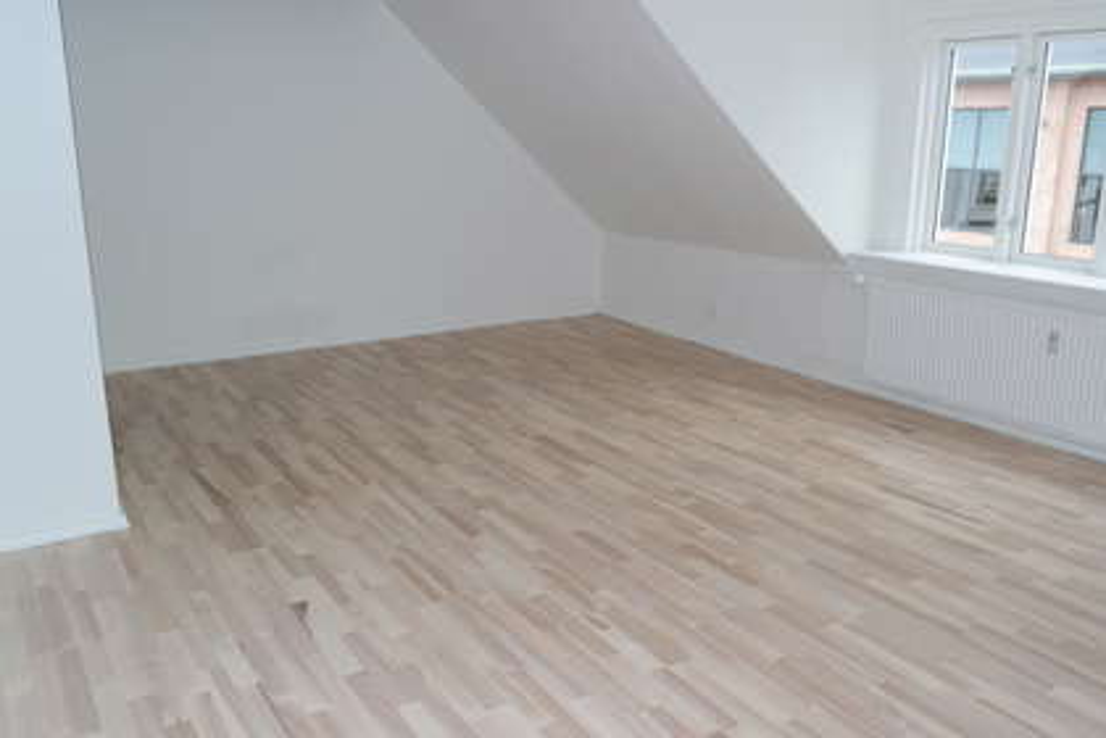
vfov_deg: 43.6
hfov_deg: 61.9
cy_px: 369
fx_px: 922
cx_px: 553
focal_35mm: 30
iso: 400
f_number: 5.6
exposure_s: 1/40
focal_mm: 20
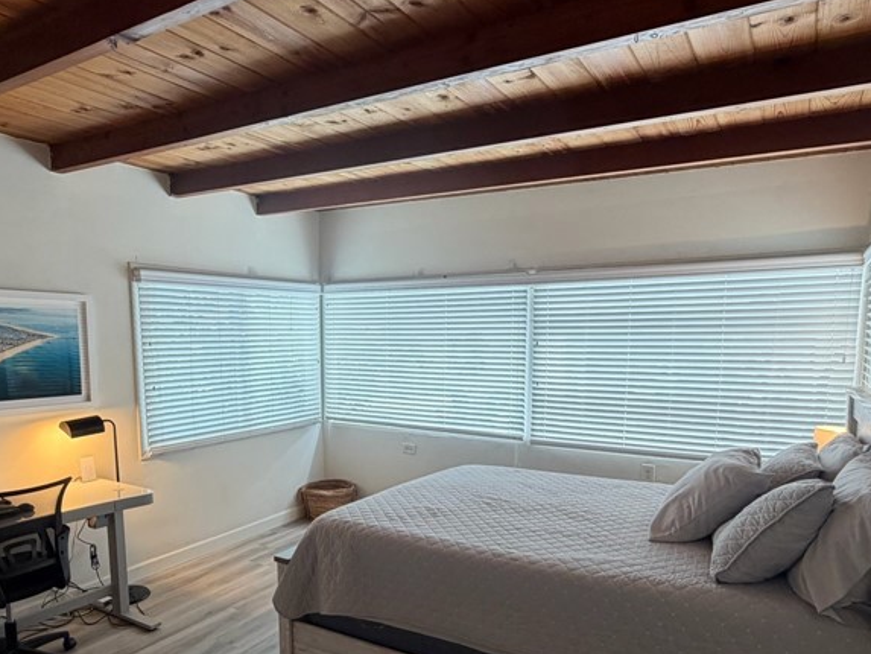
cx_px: 385
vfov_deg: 54.2
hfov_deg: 69.1
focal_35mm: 25
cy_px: 417
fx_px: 629
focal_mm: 2.22
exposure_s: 1/120
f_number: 2.2
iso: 200
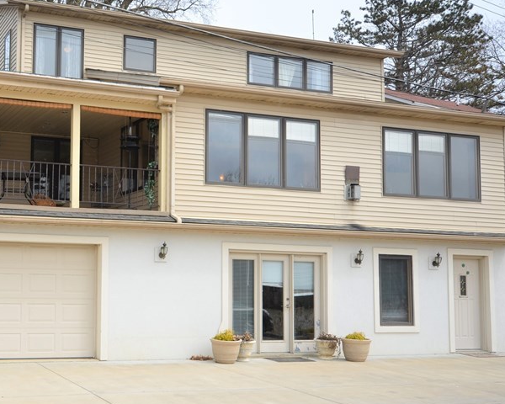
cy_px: 220
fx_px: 762
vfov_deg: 29.7
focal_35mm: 51
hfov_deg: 35.3
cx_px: 91
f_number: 8
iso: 110
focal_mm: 20
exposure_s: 1/250
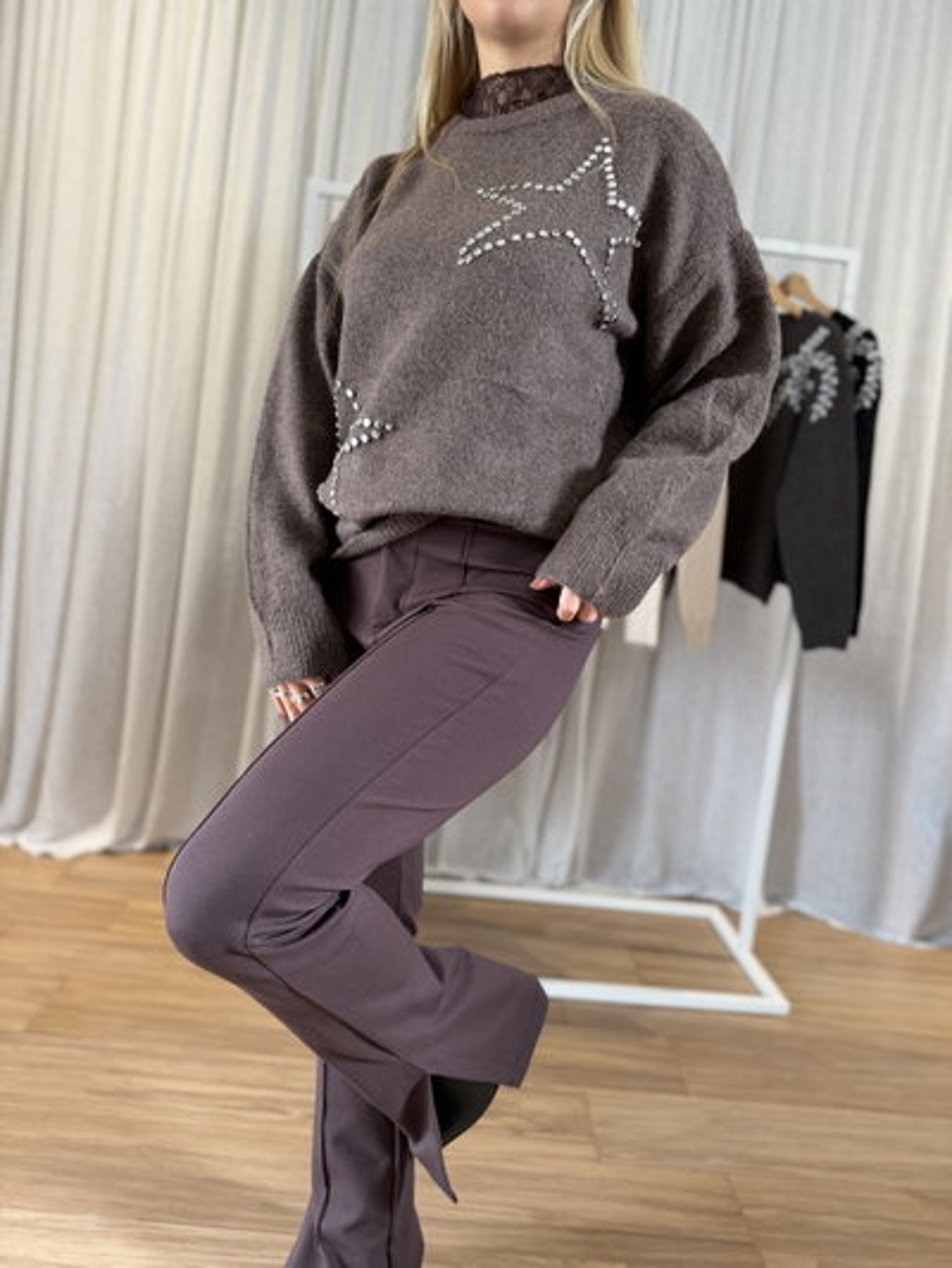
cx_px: 476
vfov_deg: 71.6
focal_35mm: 24
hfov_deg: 56.8
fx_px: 880
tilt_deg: -7.2
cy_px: 634
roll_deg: -8.1
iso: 200
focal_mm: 6.76
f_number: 1.78
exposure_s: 1/80
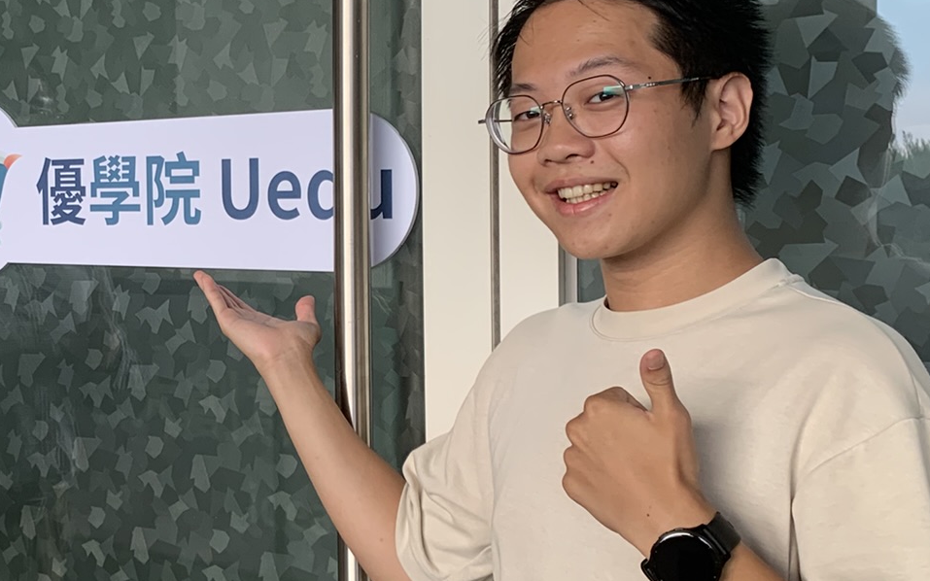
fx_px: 1495
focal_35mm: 59
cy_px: 251
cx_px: 136
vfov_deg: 22.0
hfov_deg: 33.2
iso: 64
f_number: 1.8
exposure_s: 1/120
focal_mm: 4.25
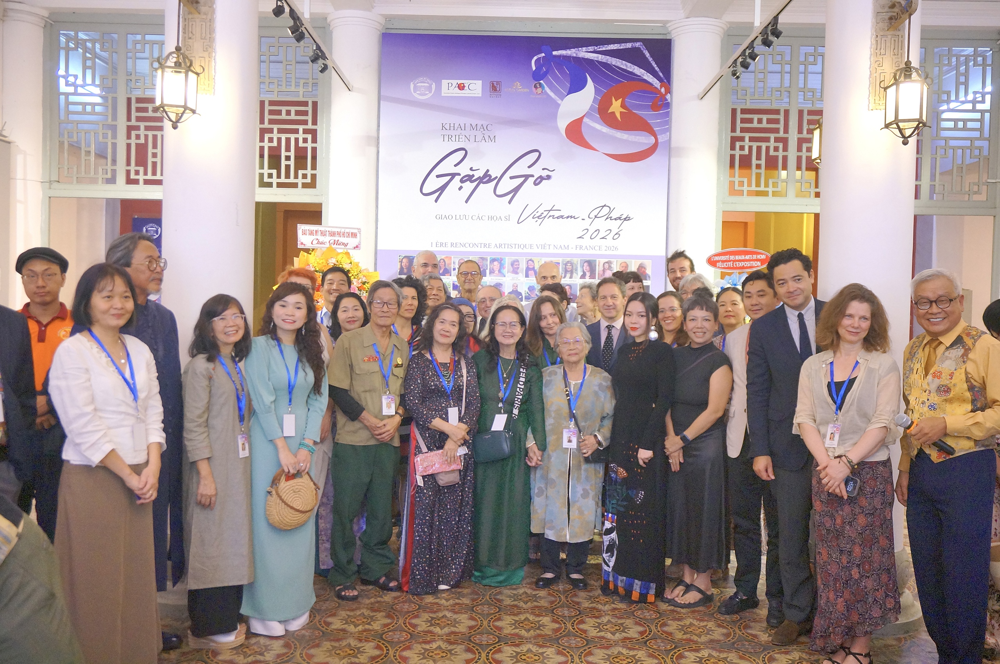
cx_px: 500
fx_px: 874
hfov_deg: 59.5
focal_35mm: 32
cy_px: 332
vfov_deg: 41.6
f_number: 4
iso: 1250
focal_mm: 21
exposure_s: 1/60
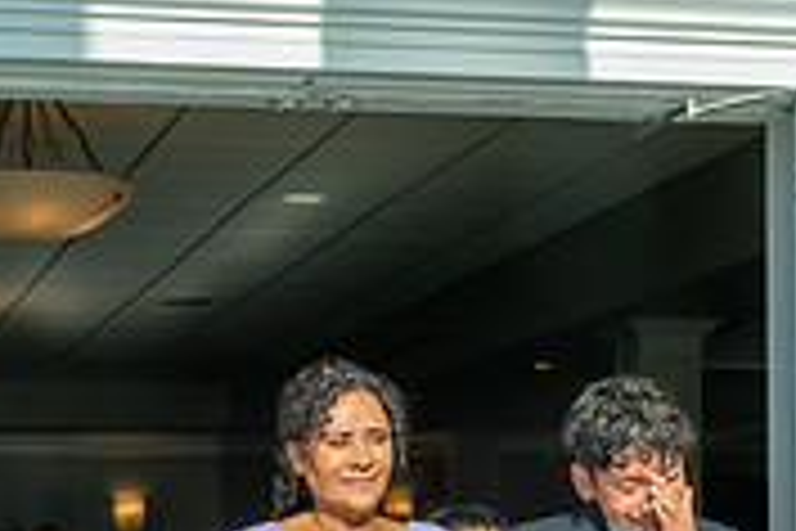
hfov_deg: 19.4
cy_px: 776
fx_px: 2321
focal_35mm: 105
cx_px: 256
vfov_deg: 12.5
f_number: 13
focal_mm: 32
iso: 250
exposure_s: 1/200
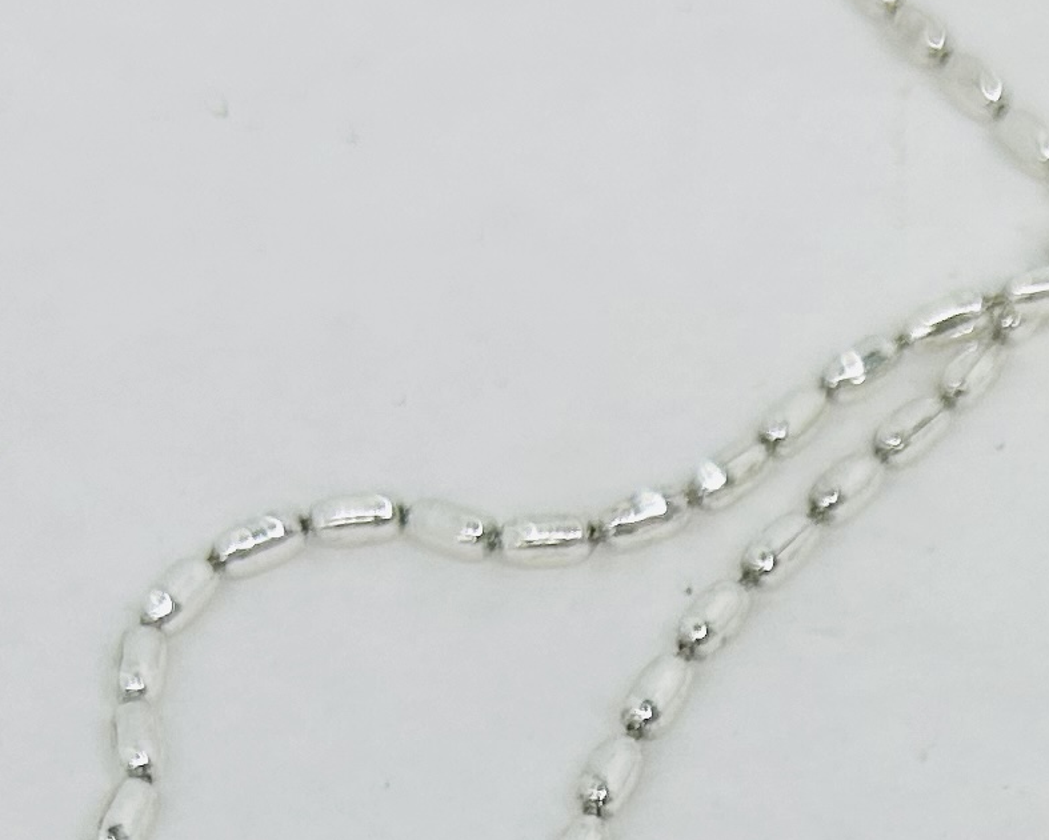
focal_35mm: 130
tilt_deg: -54.7
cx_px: 1462
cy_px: 1391
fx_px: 4037
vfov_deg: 11.2
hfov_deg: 14.1
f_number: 1.5
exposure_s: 1/445
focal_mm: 5.7
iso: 50
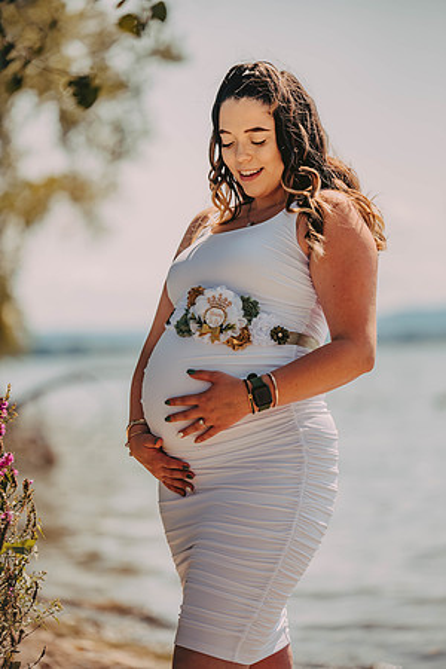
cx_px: 223
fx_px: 2509
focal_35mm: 135
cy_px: 334
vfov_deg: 15.2
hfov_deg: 10.2
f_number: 2.8
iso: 250
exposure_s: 1/4000
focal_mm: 135
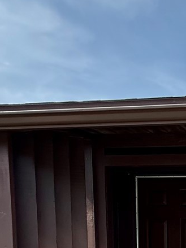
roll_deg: -1.0
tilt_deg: -4.3
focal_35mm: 51
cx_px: 261
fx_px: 366
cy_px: 261
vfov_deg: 33.5
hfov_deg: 23.9
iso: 50
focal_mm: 2.22
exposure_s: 1/625
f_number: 2.2
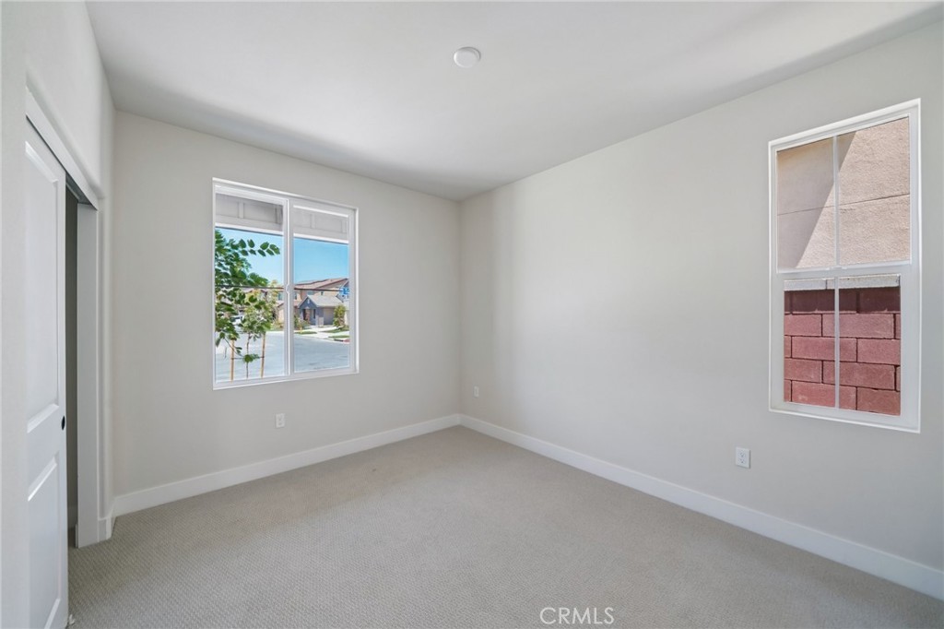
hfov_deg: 108.3
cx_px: 472
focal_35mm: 13
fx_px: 341
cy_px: 314
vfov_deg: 85.4
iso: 400
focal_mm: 13
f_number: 8
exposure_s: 1/30
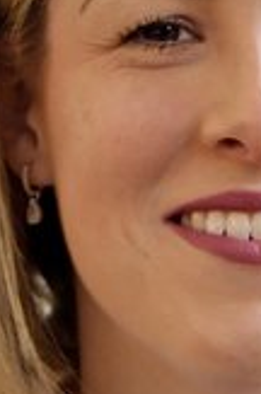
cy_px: 874
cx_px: 442
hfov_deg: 3.3
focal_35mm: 411
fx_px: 4488
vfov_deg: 4.9
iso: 800
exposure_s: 1/125
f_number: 2.8
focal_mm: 55
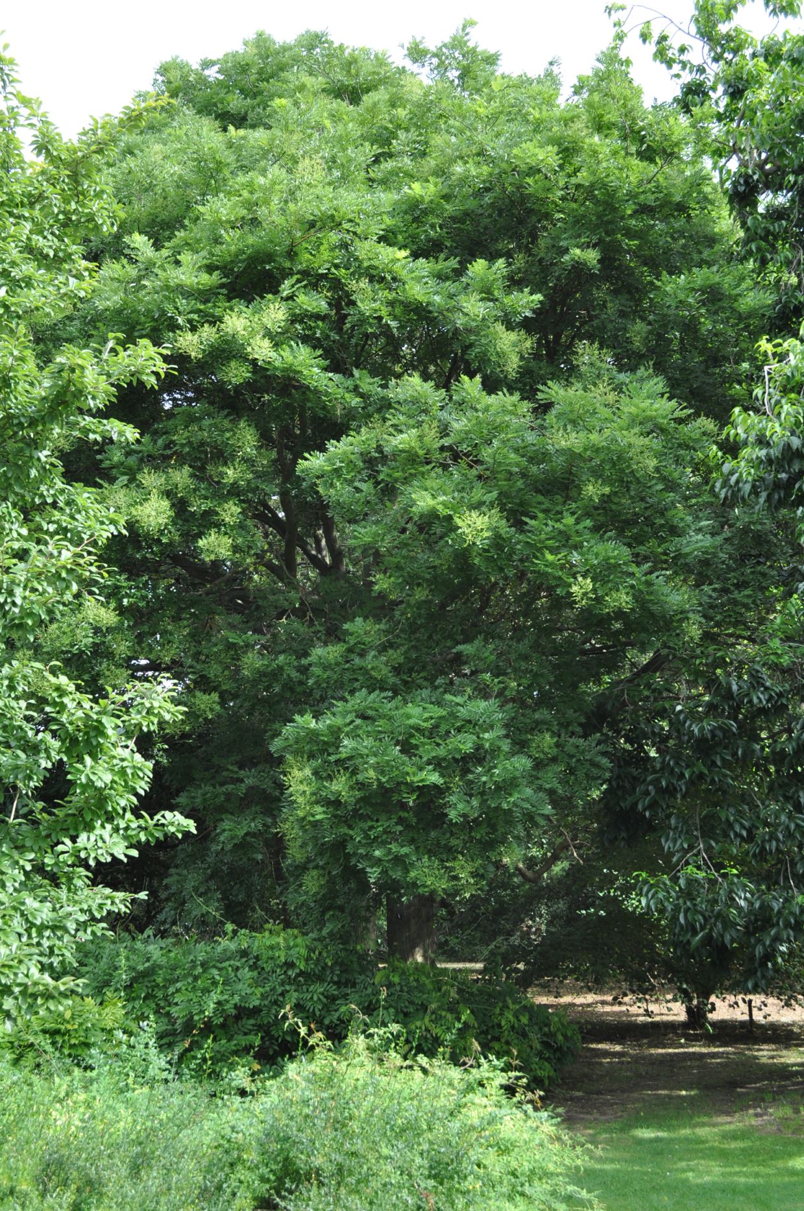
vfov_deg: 47.5
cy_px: 593
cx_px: 370
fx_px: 1377
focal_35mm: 41
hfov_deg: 32.5
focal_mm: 24
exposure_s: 1/160
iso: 200
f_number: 6.3
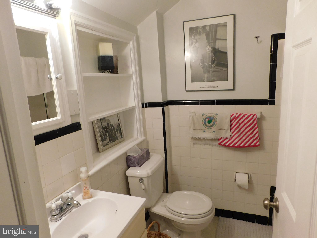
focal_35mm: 23
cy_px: 119
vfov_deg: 58.9
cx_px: 158
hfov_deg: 73.9
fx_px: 211
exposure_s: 1/30
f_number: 3
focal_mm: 4
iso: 180
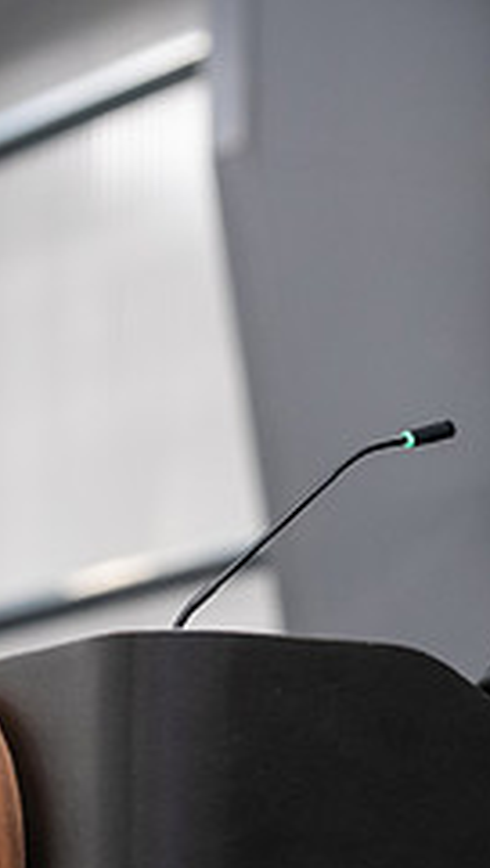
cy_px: 520
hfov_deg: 4.8
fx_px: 5807
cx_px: 490
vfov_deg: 8.6
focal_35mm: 252
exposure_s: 1/200
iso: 2500
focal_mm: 100
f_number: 3.2
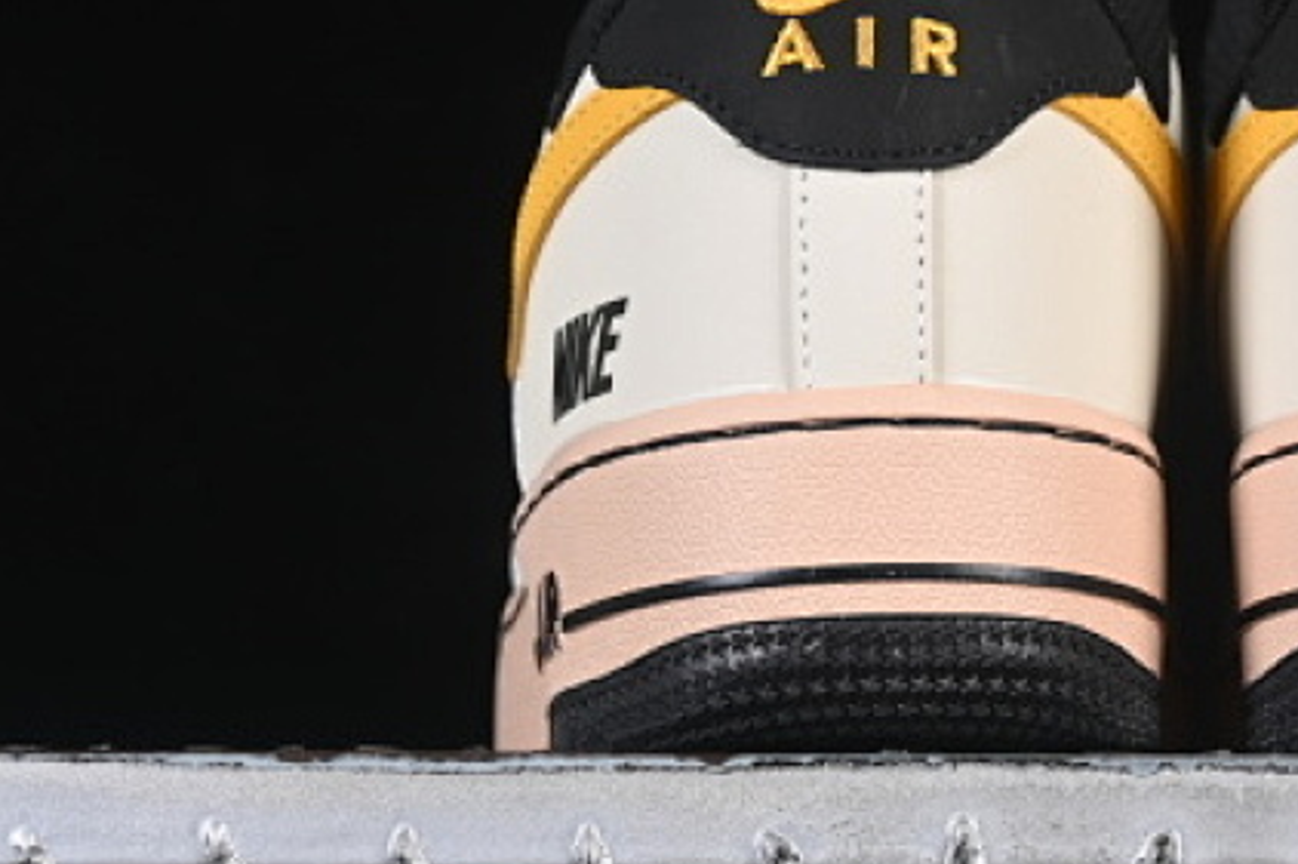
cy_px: 71
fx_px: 6920
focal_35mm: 192
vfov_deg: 7.1
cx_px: 1193
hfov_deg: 10.7
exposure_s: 1/60
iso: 160
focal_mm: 50
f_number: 7.1
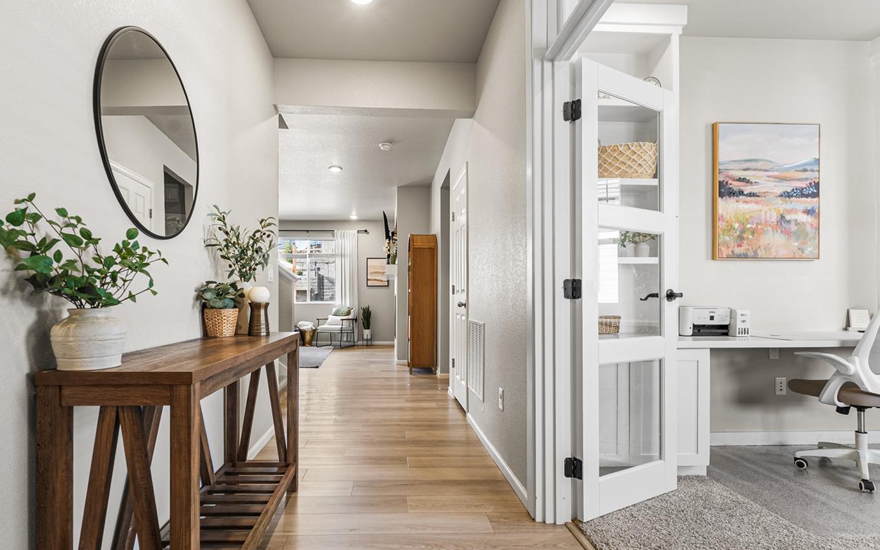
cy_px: 294
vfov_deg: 60.6
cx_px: 403
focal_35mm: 20
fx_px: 470
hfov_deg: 86.0
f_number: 8
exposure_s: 1/50
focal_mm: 16.5
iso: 200
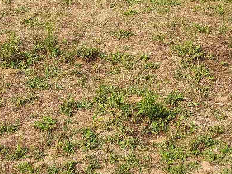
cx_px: 129
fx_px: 603
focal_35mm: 90
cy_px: -148
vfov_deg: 14.3
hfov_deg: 21.8
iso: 20
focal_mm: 5.4
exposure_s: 1/816
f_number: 1.8
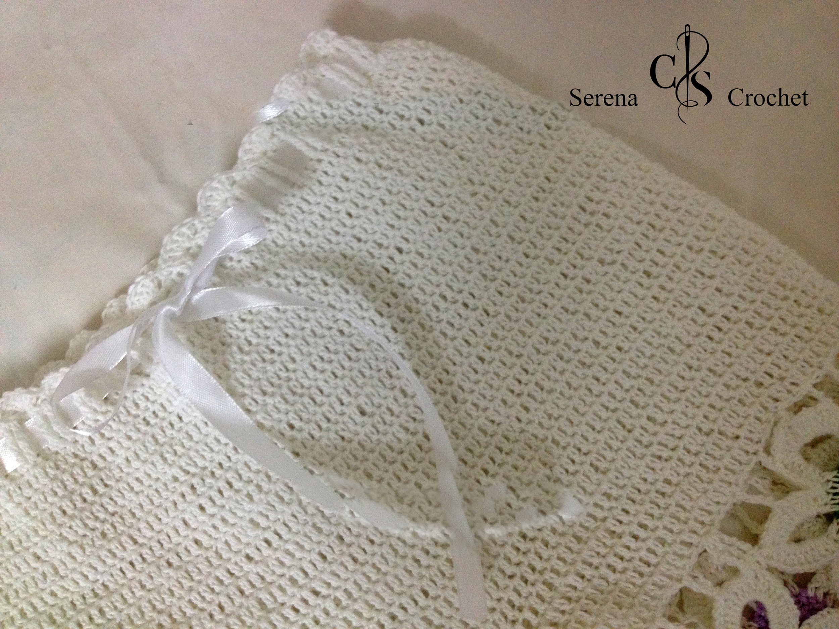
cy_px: 314
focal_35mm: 35
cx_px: 420
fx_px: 848
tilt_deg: -86.5
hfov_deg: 52.6
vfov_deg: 40.7
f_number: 2.4
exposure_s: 1/20
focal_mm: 4.28
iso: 160
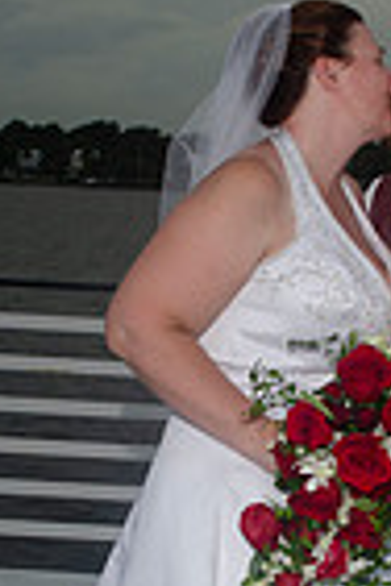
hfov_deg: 13.0
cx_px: 279
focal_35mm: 105
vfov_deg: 19.2
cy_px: 486
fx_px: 1710
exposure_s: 1/250
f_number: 7.1
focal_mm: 22
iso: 100
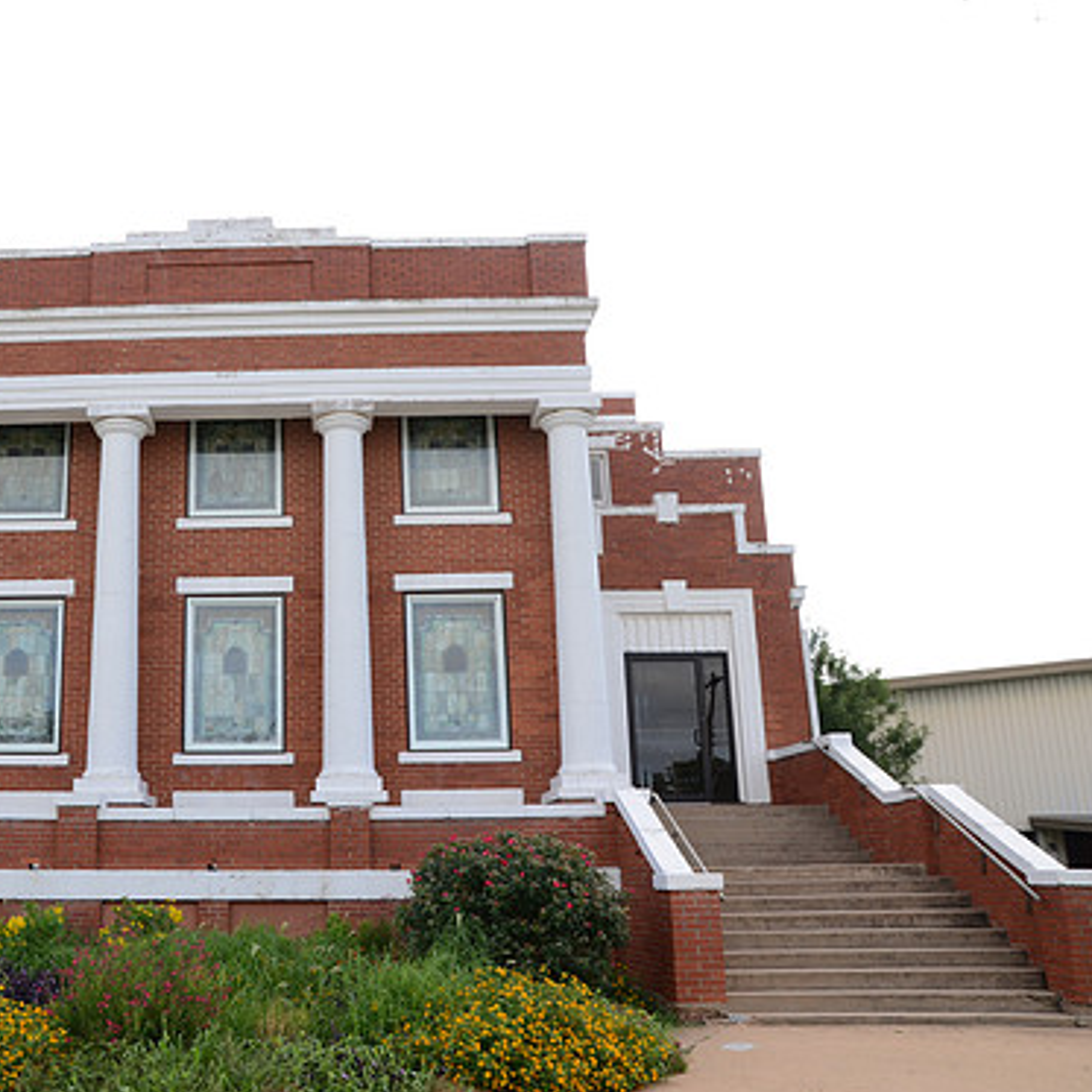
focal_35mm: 34
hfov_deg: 47.0
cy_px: 539
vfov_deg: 48.9
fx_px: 1201
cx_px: 266
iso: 100
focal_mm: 17
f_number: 7.1
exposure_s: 1/160
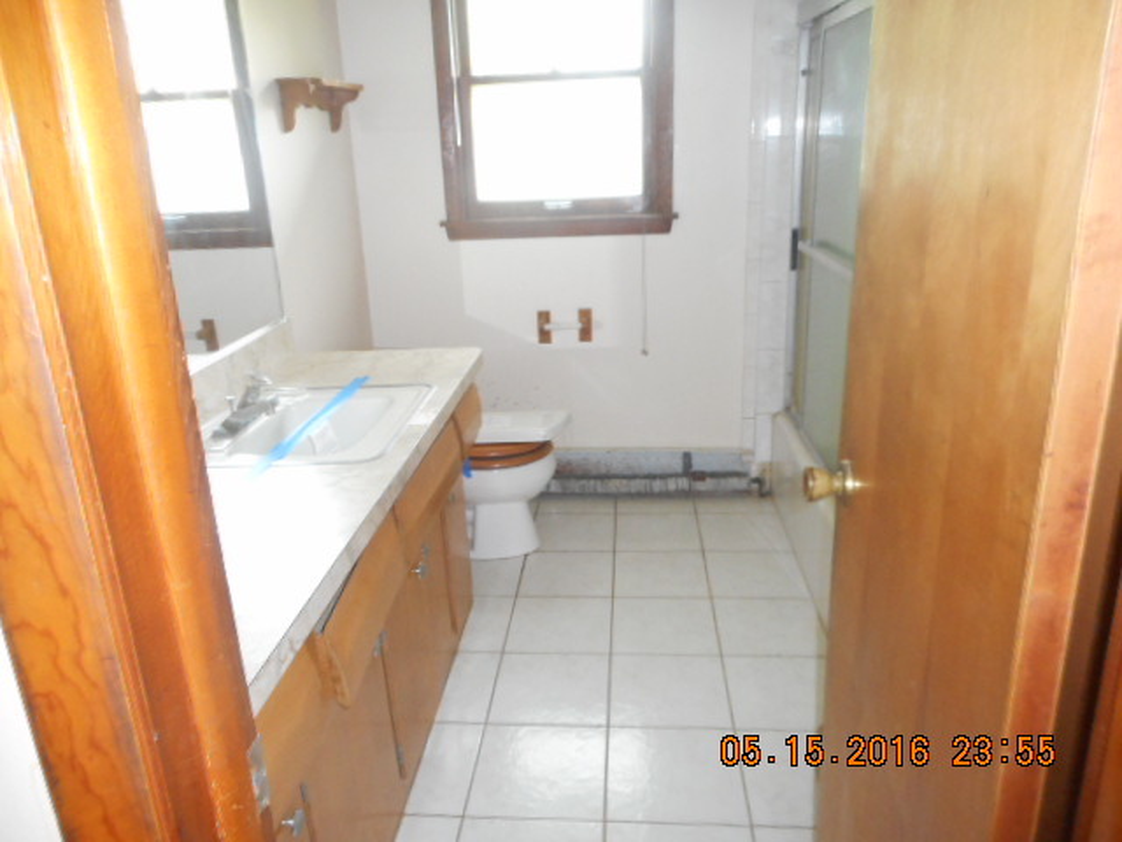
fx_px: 810
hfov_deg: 69.4
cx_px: 561
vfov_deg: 54.9
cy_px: 421
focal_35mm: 25
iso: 400
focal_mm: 4.5
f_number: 3.7
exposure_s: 1/25
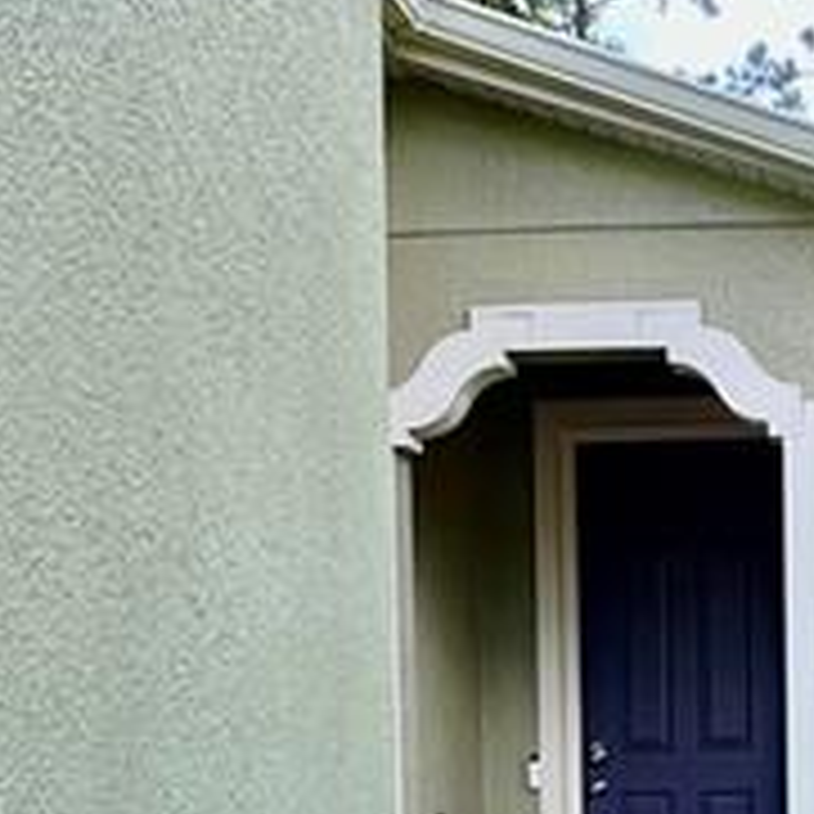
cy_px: 850
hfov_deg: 20.3
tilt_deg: -0.5
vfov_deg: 20.3
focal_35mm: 82
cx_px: 850
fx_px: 2182
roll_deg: +0.3
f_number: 2.2
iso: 40
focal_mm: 2.22
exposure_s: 1/226
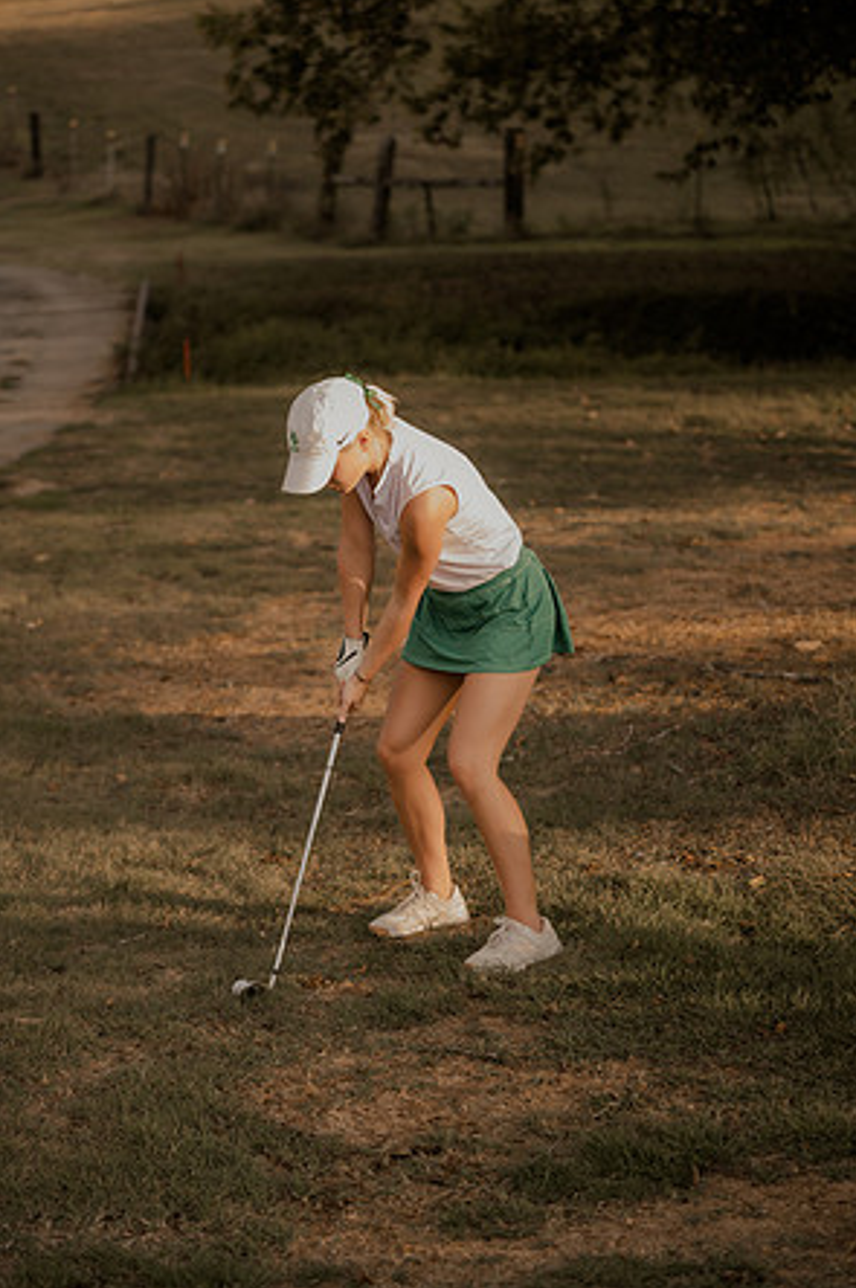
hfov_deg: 19.1
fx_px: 2538
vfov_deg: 28.5
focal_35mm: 71
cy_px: 641
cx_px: 431
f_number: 2.8
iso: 1000
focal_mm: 70
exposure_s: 1/2000
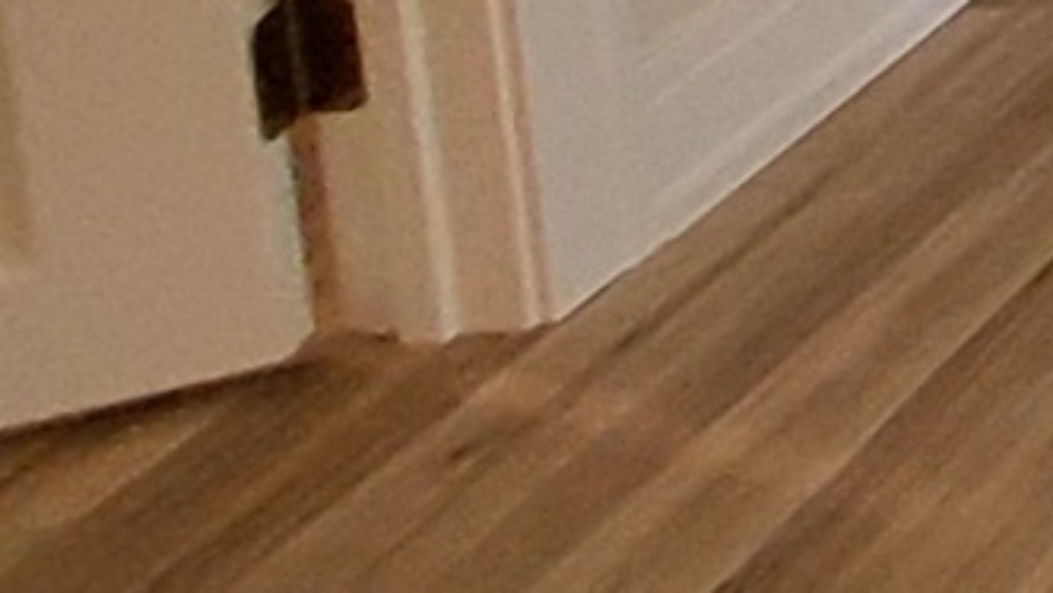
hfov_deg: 13.0
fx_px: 2290
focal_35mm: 82
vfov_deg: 10.5
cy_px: -1183
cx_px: 2867
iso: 100
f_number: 2.2
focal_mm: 1.13
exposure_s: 1/50
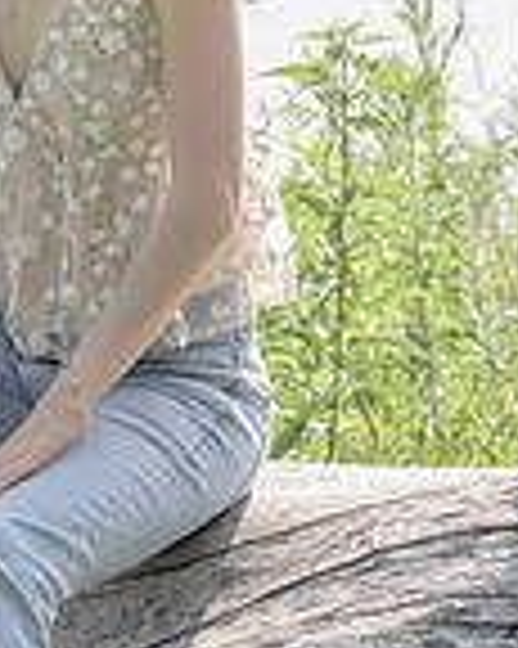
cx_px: 23
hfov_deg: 5.2
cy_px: -86
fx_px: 5640
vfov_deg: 6.5
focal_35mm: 294
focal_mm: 100
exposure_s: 1/320
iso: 400
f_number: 8
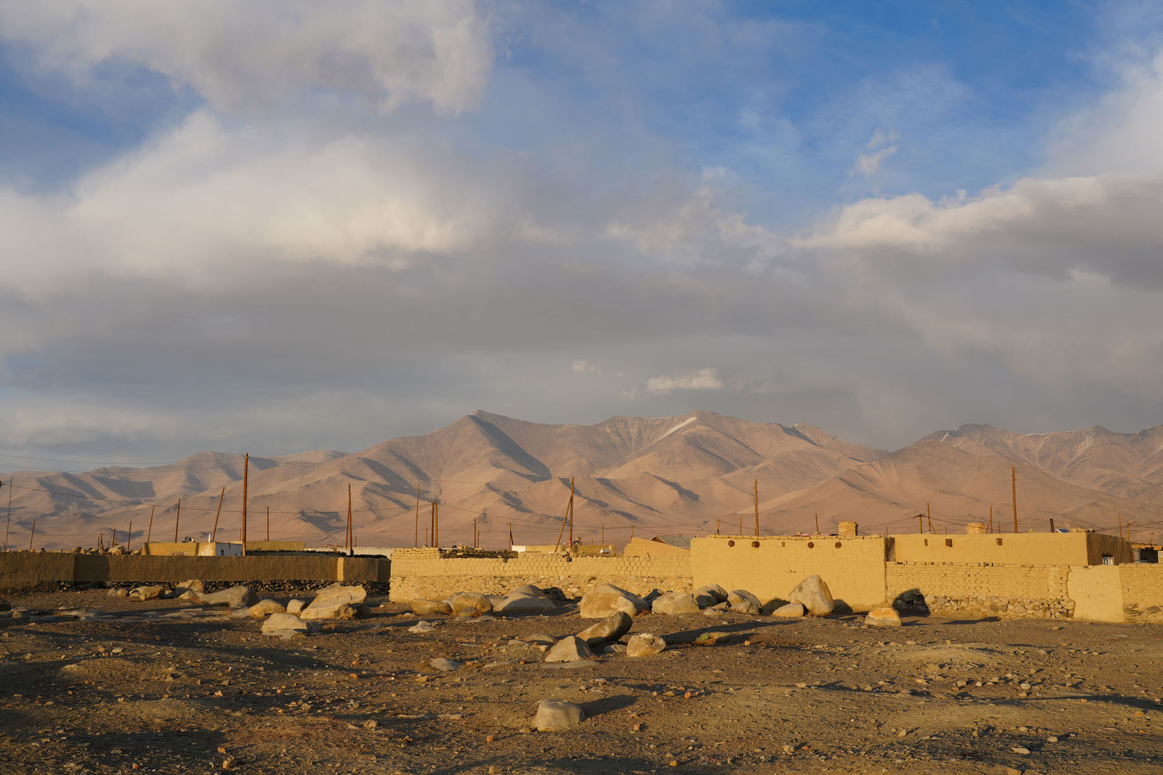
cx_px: 582
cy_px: 388
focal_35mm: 37
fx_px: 1195
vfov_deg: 35.9
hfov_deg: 51.9
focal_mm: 37
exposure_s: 1/125
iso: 100
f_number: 8
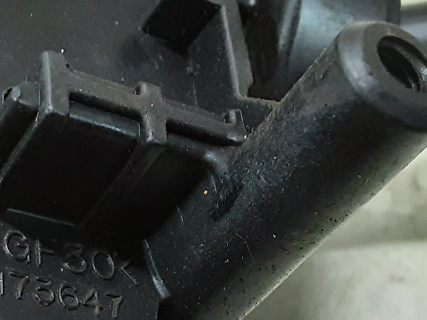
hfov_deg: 23.8
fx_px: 1011
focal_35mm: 82
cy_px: 247
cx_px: 182
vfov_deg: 17.9
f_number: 1.9
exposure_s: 1/33
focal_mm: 2.91
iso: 160
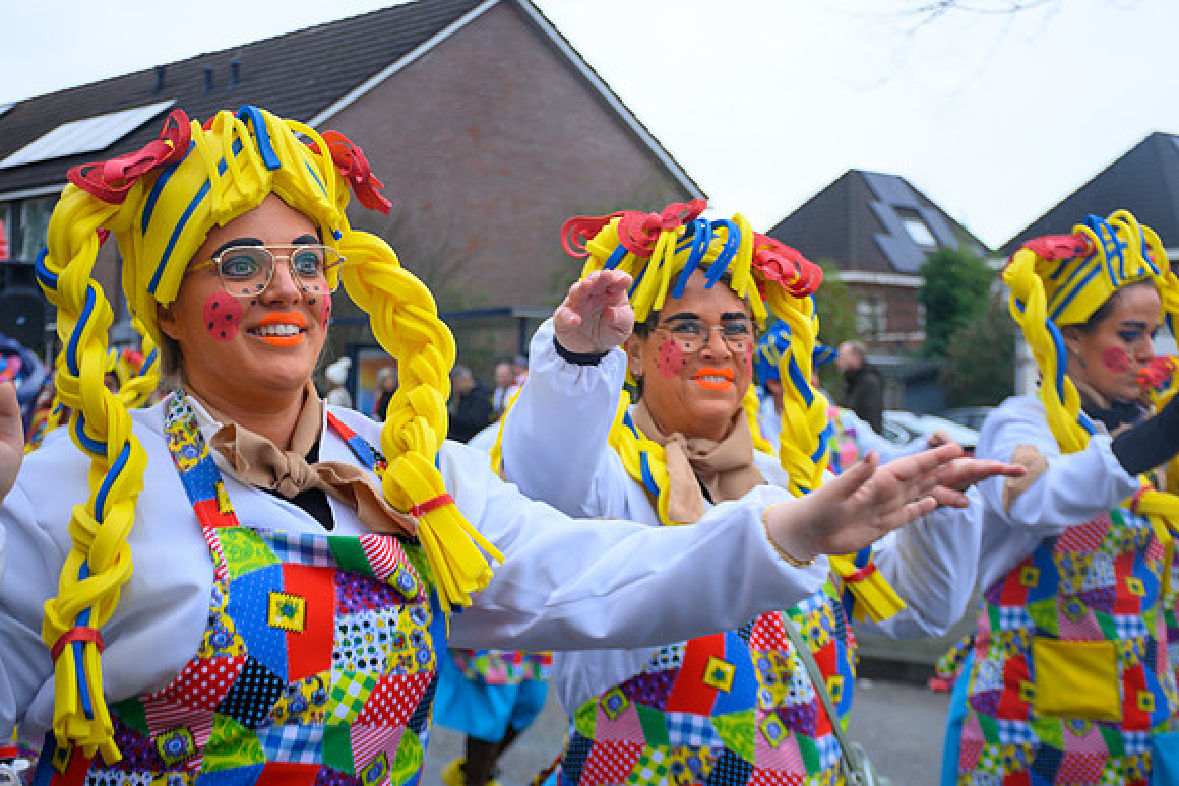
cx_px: 590
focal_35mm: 60
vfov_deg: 22.6
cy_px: 393
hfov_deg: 33.4
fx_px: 1965
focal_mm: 40
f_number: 5
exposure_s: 1/320
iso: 400
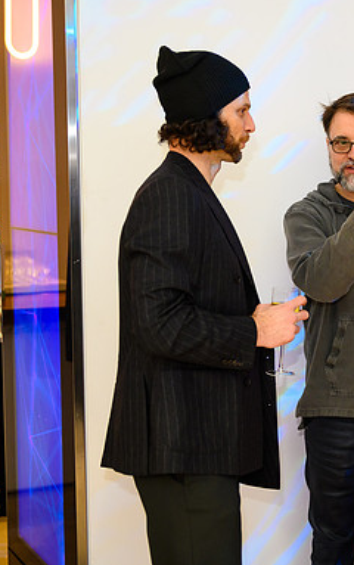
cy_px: 282
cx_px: 373
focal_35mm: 74
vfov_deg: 27.8
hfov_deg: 17.2
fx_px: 1140
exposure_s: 1/160
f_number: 3.2
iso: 1250
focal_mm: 48
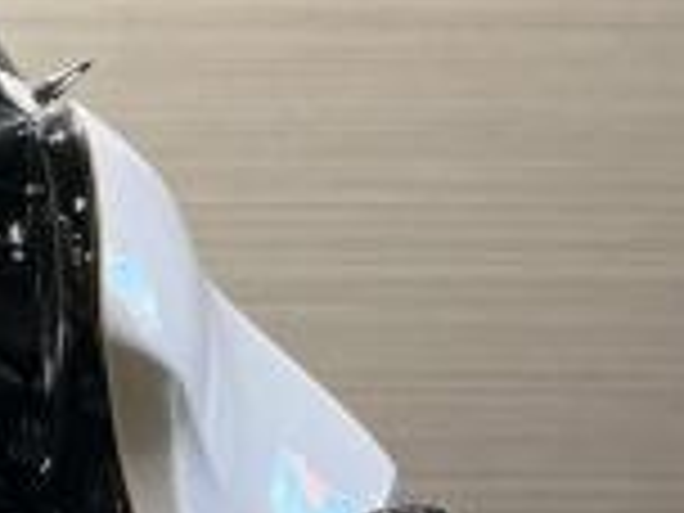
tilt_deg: -13.7
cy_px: 652
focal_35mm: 153
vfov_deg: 9.5
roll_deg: -1.2
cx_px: -774
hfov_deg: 11.4
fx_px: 3023
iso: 80
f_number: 1.8
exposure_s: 1/60
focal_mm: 3
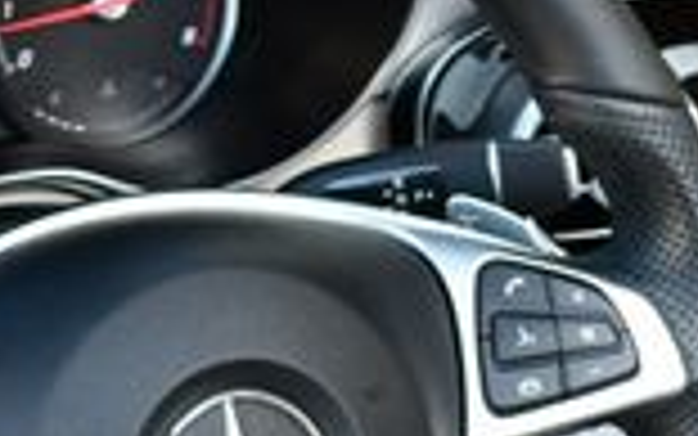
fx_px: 3197
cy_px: 445
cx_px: 306
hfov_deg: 12.5
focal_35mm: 168
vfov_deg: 7.8
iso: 450
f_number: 3.8
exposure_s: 1/250
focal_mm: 20
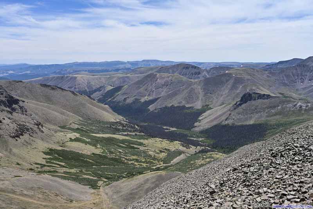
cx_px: 156
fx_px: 330
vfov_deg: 35.0
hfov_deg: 50.7
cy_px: 104
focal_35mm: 38
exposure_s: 1/500
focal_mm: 38
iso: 64
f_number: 7.1
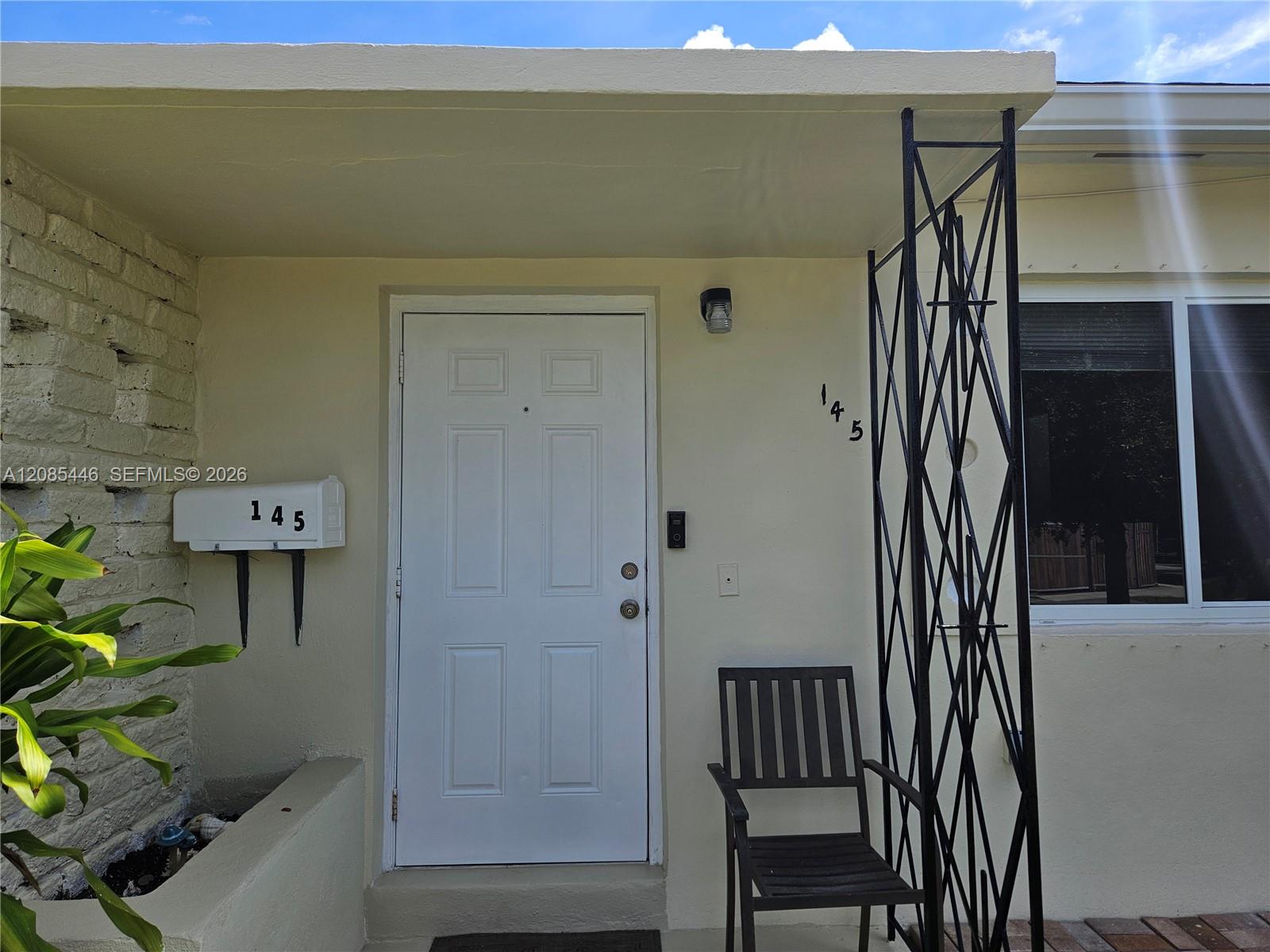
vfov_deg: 58.9
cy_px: 476
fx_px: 844
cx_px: 635
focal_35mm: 23
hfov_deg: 73.9
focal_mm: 5.4
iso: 25
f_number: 1.8
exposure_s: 1/1402
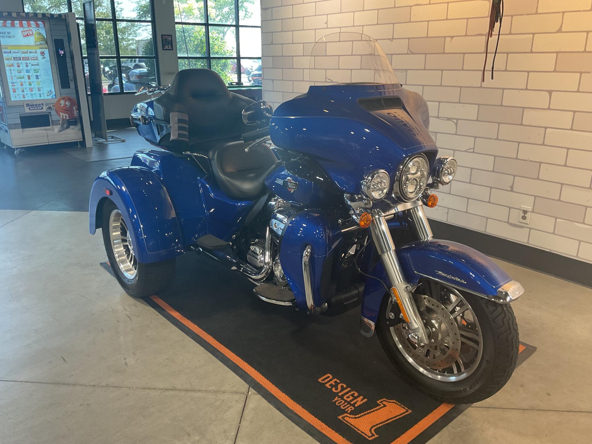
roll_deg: +1.7
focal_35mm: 29
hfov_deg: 61.7
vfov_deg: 48.2
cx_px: 296
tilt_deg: -18.1
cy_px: 222
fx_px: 496
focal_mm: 3
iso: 80
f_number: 1.8
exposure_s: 1/60
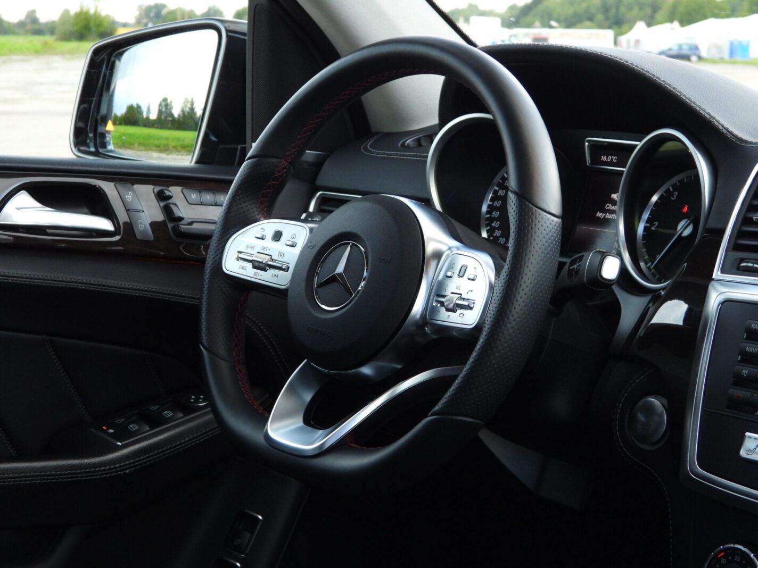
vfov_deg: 19.6
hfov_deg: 26.0
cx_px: 379
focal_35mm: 75
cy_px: 284
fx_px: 1642
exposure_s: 1/40
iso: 400
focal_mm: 13.5
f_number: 3.5
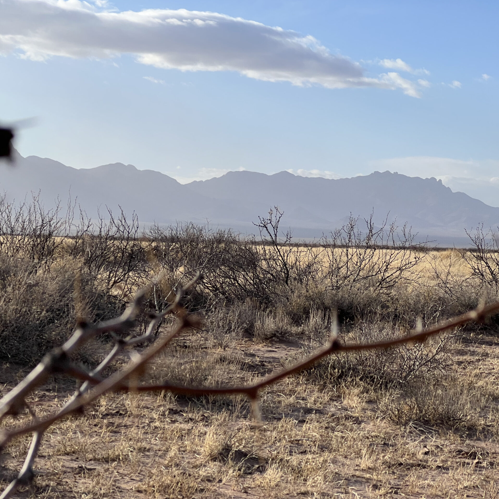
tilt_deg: -0.8
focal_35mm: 91
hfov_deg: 19.1
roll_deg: -1.4
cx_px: 227
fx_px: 1484
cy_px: 249
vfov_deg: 19.1
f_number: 2.8
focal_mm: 9
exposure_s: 1/1488
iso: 32
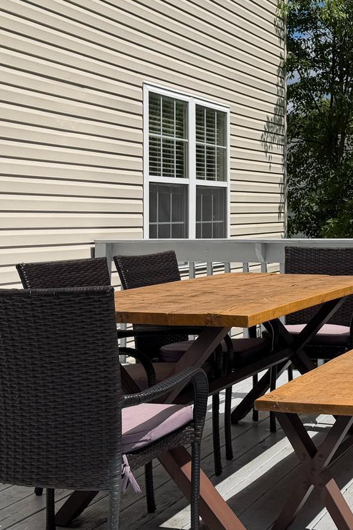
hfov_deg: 21.6
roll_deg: +2.8
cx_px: 297
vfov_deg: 32.3
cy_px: 214
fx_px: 912
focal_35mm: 62
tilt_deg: +4.2
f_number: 1.78
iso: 80
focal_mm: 6.76
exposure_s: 1/10309
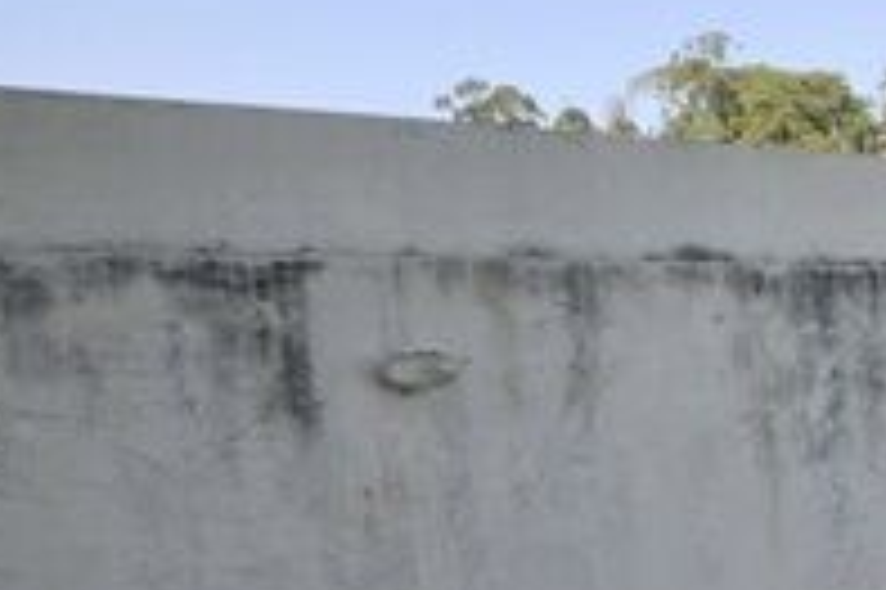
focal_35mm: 61
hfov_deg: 19.2
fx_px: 1500
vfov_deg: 21.9
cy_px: 484
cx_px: 1768
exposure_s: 1/250
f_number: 8
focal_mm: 10
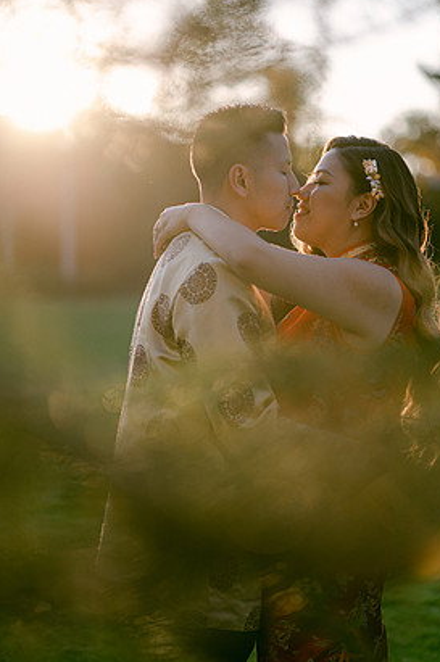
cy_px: 317
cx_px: 239
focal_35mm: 93
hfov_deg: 14.7
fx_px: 1709
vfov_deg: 21.9
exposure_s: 1/1600
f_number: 2
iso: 200
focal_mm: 85
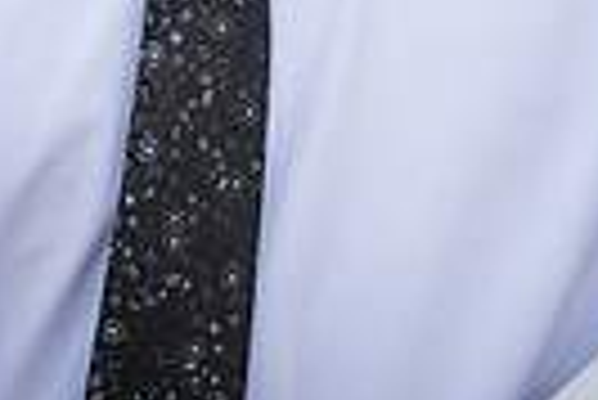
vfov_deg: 4.0
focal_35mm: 339
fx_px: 5637
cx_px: 598
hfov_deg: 6.1
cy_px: -369
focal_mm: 78
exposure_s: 1/250
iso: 200
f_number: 4.5
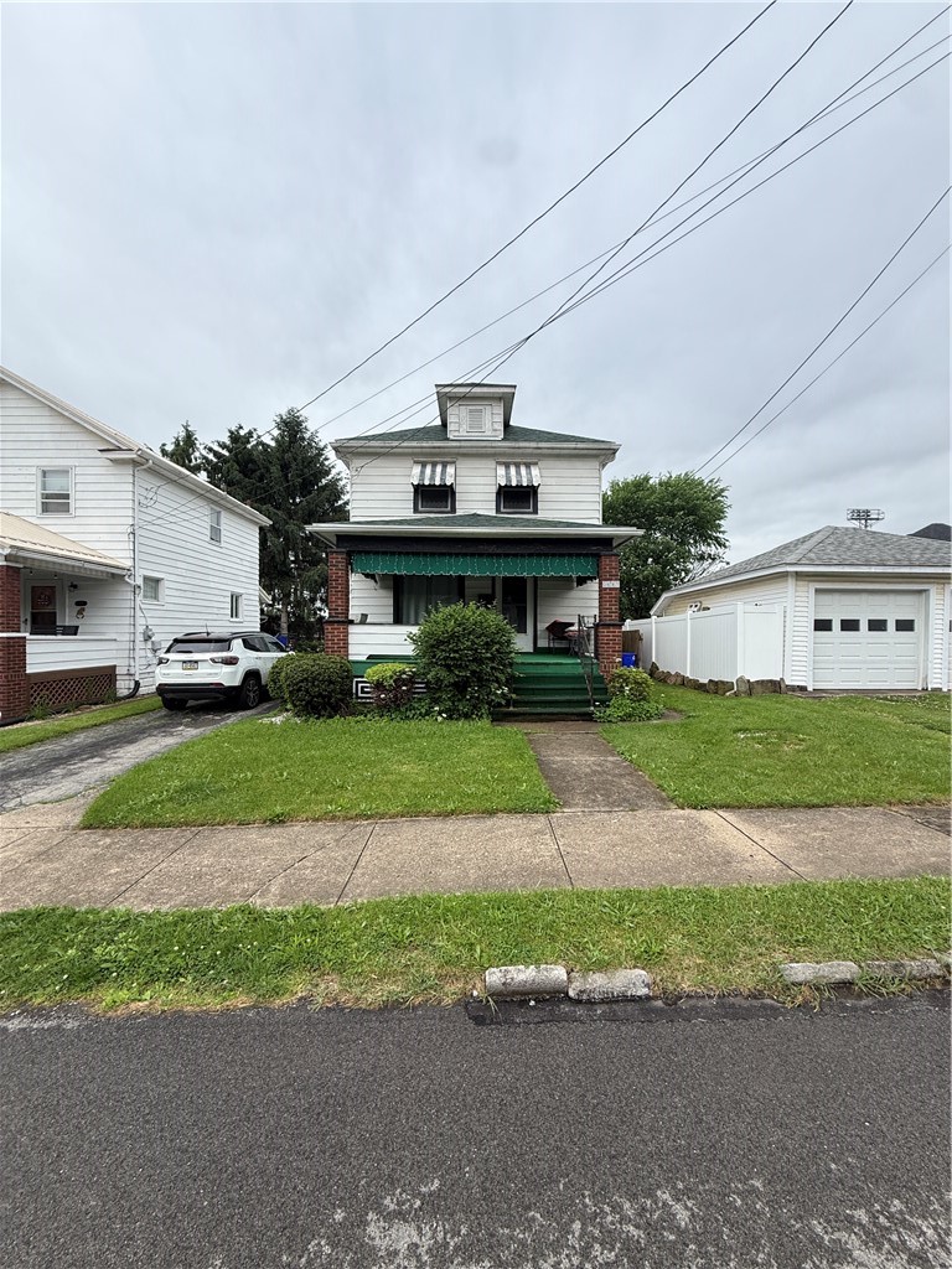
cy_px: 634
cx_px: 476
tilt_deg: +2.9
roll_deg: +1.3
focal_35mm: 14
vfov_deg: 102.1
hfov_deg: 85.7
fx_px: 513
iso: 50
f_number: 2.2
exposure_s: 1/1167
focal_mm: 2.22
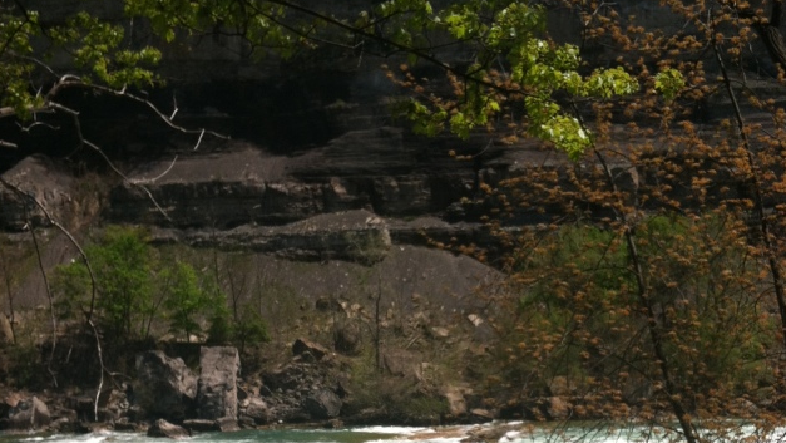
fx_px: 1084
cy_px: 393
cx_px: 387
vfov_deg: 22.5
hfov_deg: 39.9
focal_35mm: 52
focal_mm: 3.85
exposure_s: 1/1304
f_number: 2.8
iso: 80
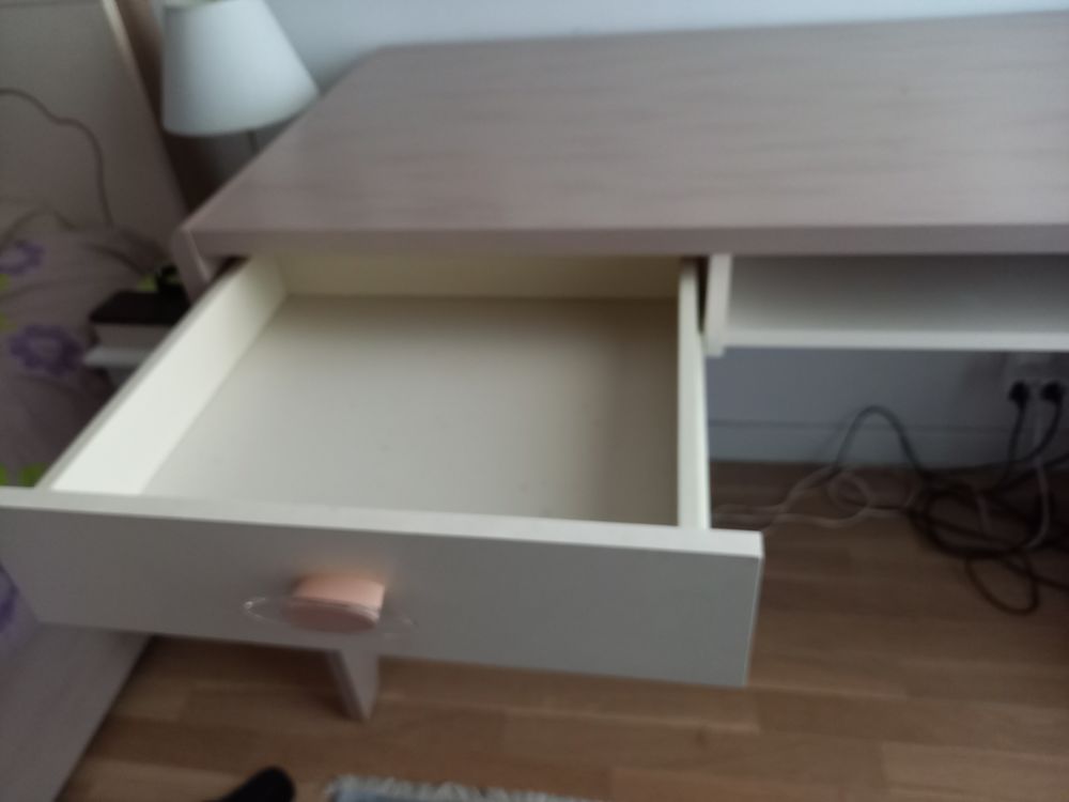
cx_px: 534
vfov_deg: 54.9
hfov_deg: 69.4
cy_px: 401
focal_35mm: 25
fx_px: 772
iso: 640
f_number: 1.8
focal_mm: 4.65
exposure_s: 1/25
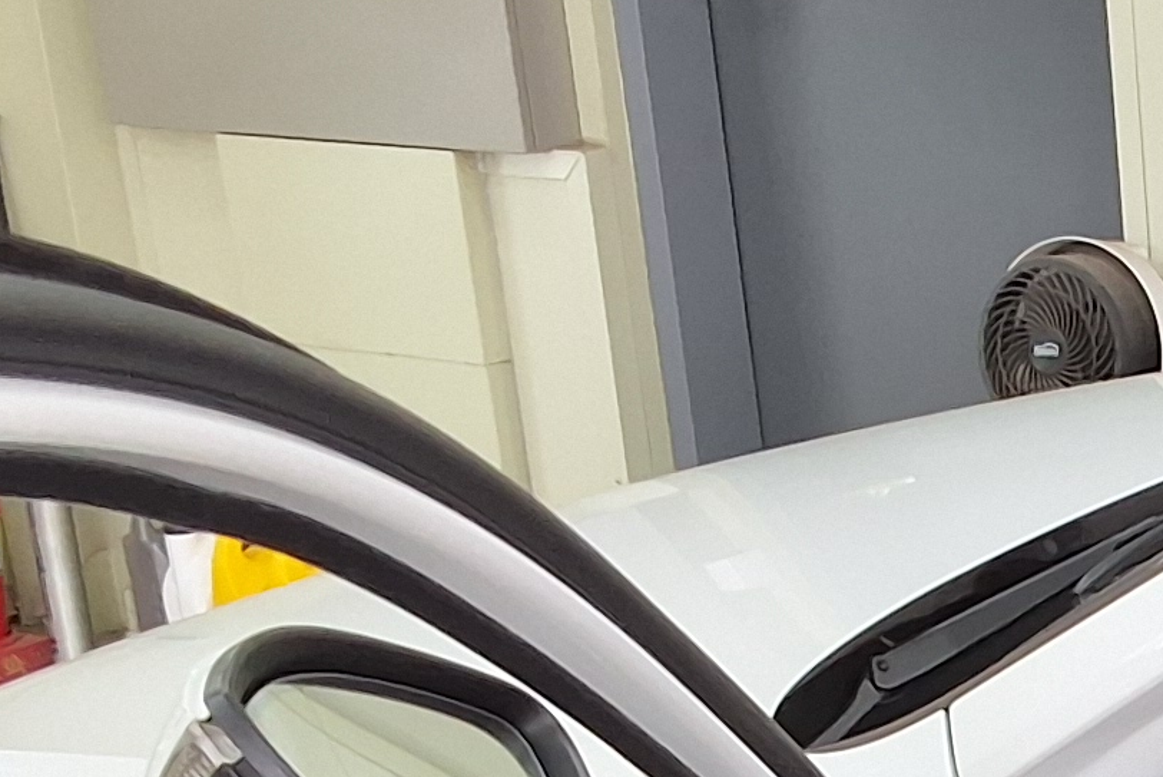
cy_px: 1276
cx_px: 1704
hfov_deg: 16.1
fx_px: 3781
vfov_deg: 11.1
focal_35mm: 117
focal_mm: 2.91
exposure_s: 1/120
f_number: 1.9
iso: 50
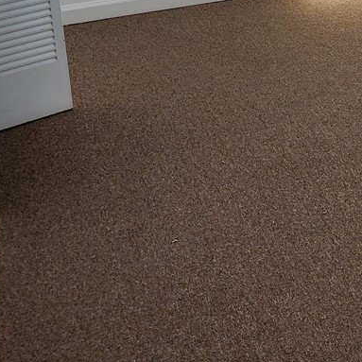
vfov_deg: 18.9
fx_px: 1006
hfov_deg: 18.3
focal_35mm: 85
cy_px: -112
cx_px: 535
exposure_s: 1/195
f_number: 1.8
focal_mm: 6.4
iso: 12
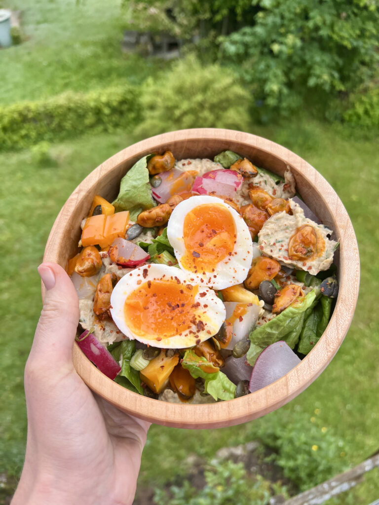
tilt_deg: -50.7
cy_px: 252
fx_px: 380
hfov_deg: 53.1
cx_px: 190
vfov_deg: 67.3
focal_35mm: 26
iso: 50
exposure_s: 1/803
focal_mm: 5.7
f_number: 1.5
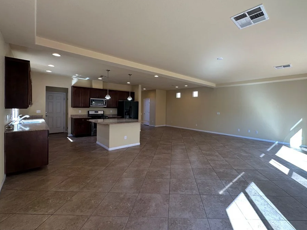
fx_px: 142
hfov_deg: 94.0
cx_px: 172
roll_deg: -1.1
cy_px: 110
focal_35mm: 16
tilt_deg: -0.5
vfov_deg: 78.1
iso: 80
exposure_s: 1/120
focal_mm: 2.22
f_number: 2.2
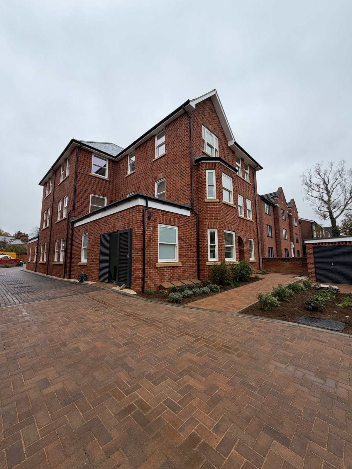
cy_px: 234
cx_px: 176
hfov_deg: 85.7
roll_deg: +0.6
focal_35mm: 14
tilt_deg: +8.0
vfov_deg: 102.1
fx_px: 190
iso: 64
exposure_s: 1/502
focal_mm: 2.22
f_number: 2.2
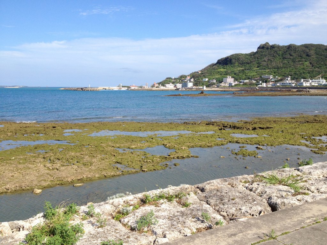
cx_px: 164
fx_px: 331
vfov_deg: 40.7
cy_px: 122
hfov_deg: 52.6
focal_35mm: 35
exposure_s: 1/1727
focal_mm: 4.28
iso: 50
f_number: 2.4
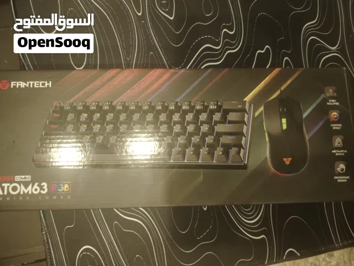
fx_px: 245
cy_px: 133
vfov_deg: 56.8
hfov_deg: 71.6
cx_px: 177
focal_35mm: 24
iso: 1200
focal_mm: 5.25
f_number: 1.75
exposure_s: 1/21.7
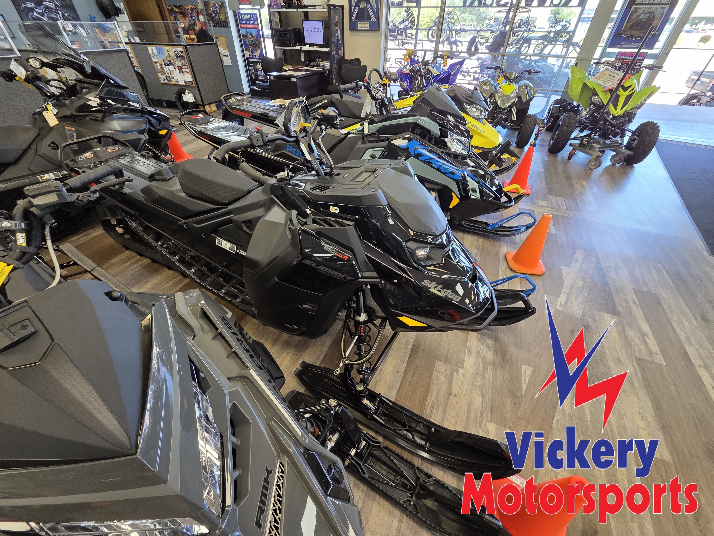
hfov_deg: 106.2
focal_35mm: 13
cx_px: 357
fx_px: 268
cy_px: 268
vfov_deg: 89.9
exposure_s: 1/120
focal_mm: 2.2
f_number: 2.2
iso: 200
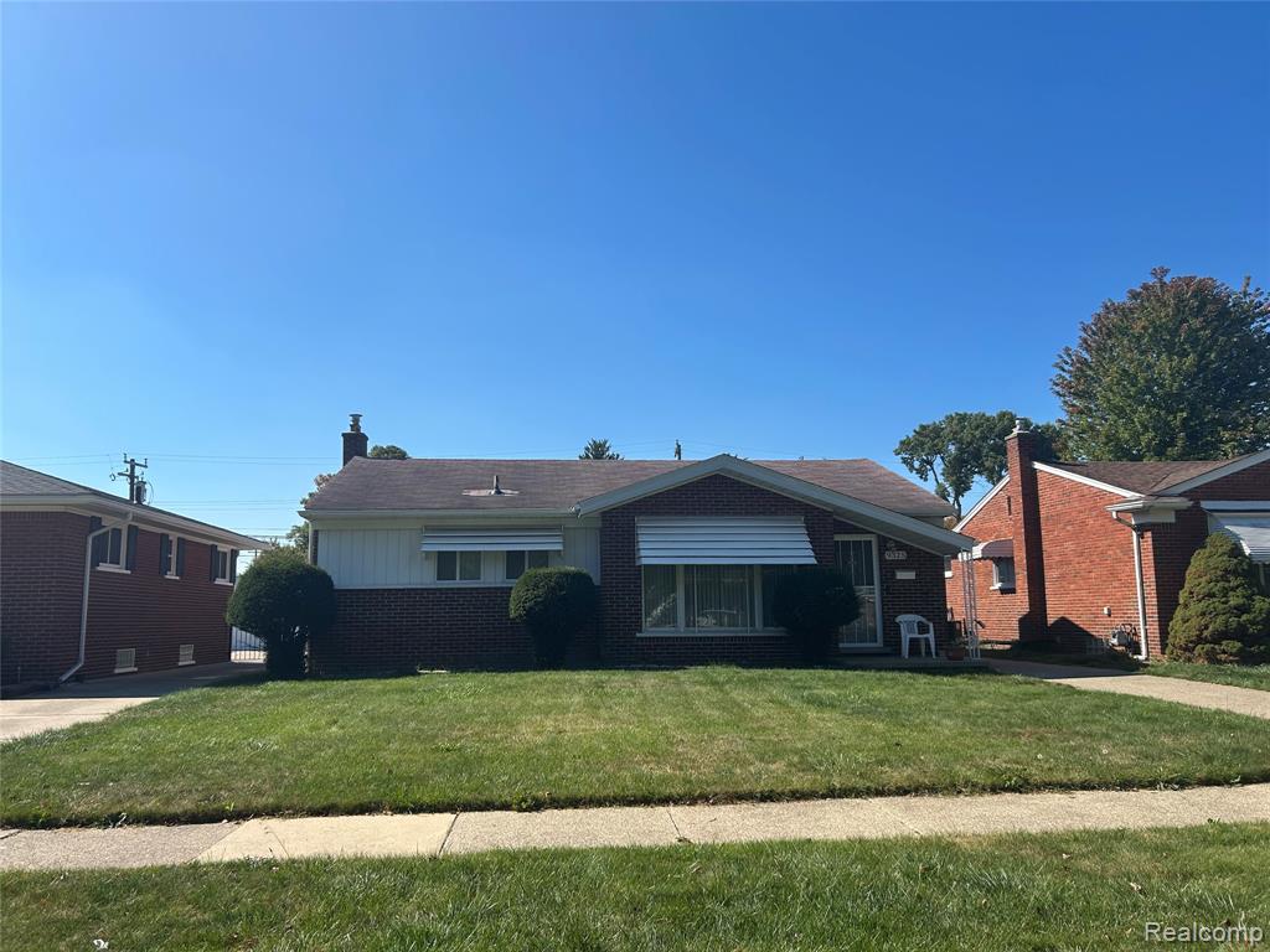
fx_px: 954
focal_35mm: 26
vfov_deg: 53.1
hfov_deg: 67.3
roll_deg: +1.3
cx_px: 635
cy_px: 476
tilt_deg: +9.1
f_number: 1.5
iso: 50
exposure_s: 1/4274
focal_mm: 5.7
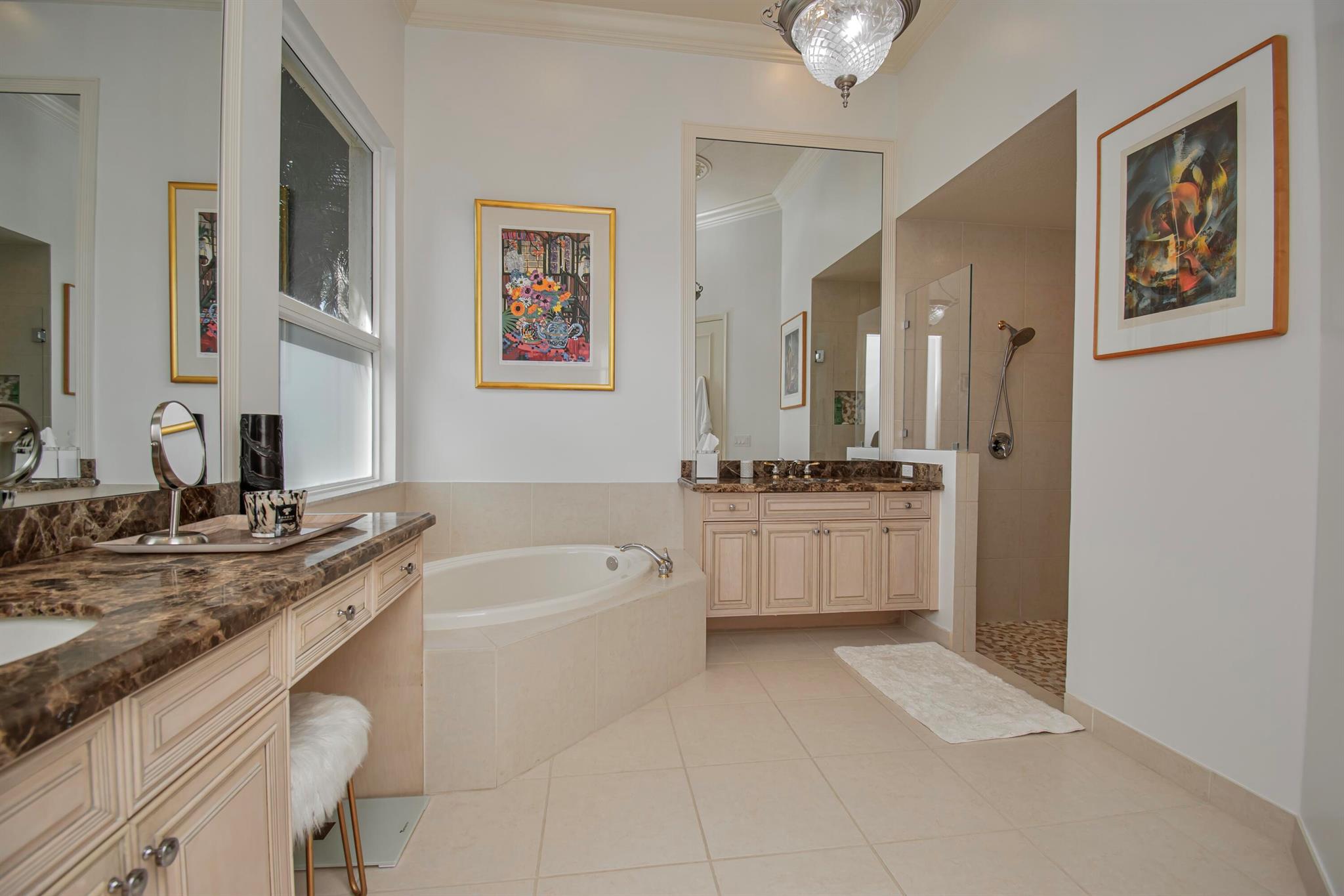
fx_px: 560
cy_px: 448
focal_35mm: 15
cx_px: 672
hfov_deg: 100.4
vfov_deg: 77.3
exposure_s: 1/125
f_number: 5.6
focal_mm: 10
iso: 320
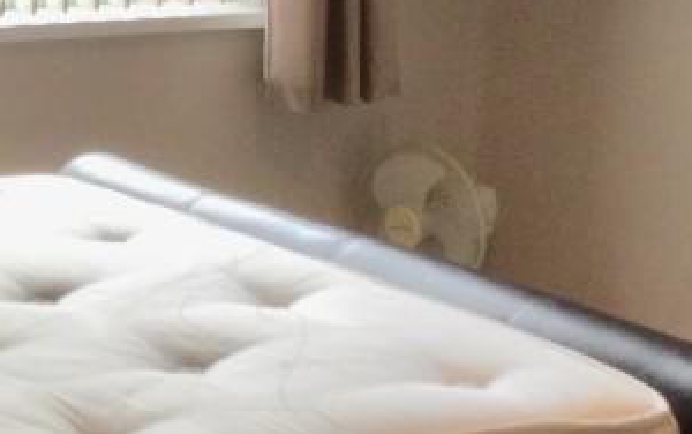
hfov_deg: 18.0
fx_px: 2114
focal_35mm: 112
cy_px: 97
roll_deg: -0.2
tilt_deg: -8.7
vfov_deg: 11.7
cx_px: -39
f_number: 2.4
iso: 25
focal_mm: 3.3
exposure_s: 1/50
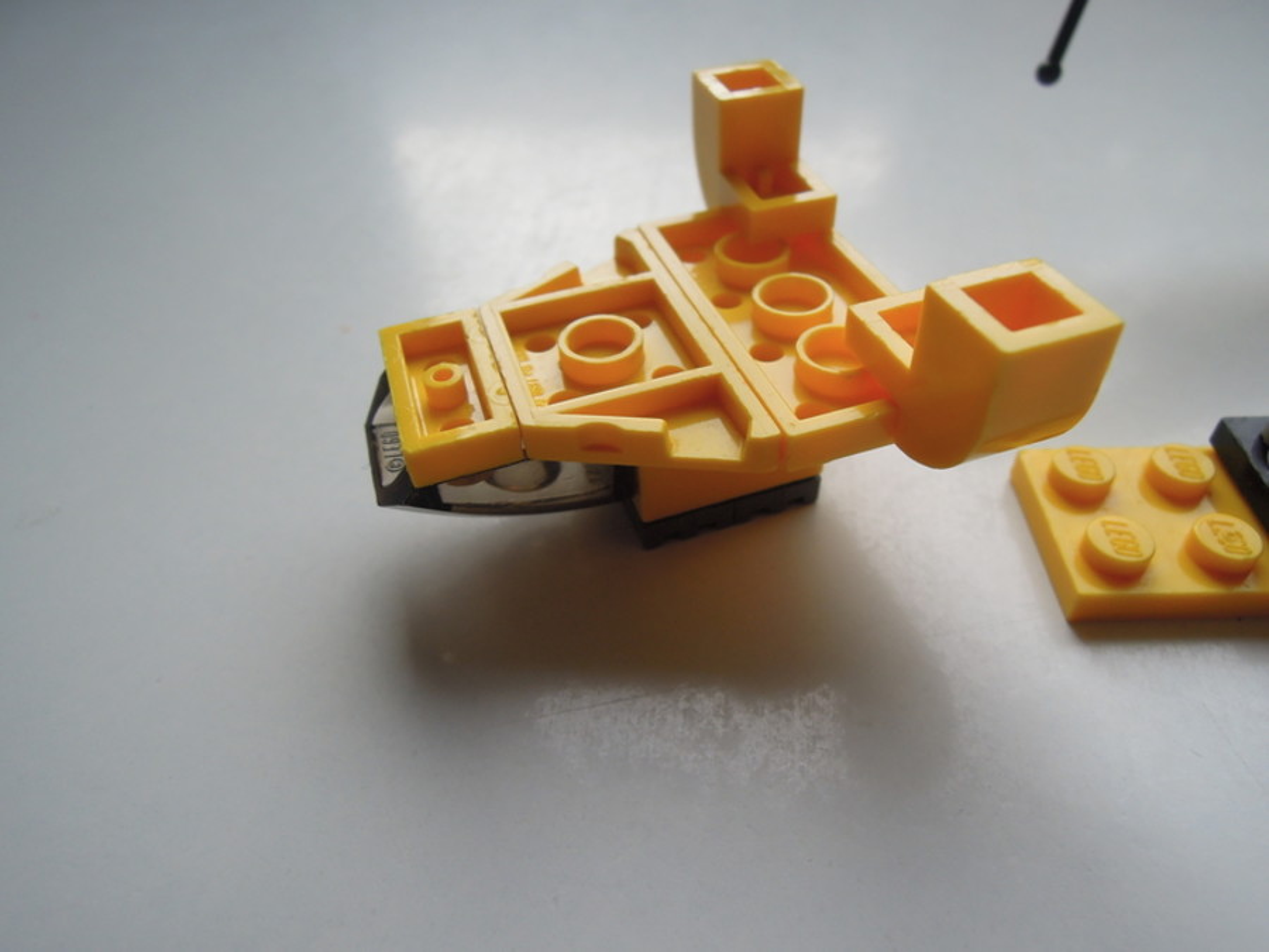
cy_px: 476
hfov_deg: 71.6
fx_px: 880
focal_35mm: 24
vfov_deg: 56.8
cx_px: 634
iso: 160
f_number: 2.8
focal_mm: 4.3
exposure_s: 1/640
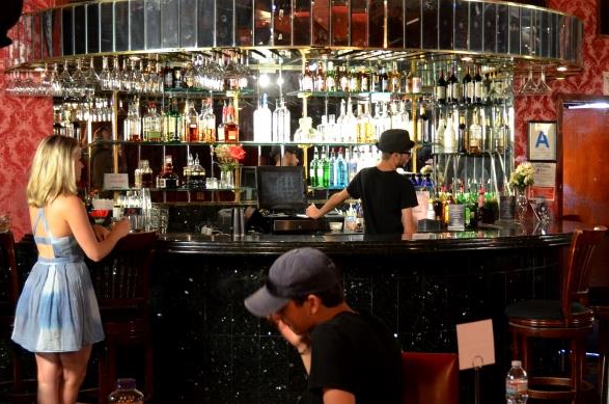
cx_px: 327
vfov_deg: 19.9
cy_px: 203
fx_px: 1148
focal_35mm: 68
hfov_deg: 29.7
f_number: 4
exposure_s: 1/30
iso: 1600
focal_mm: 26
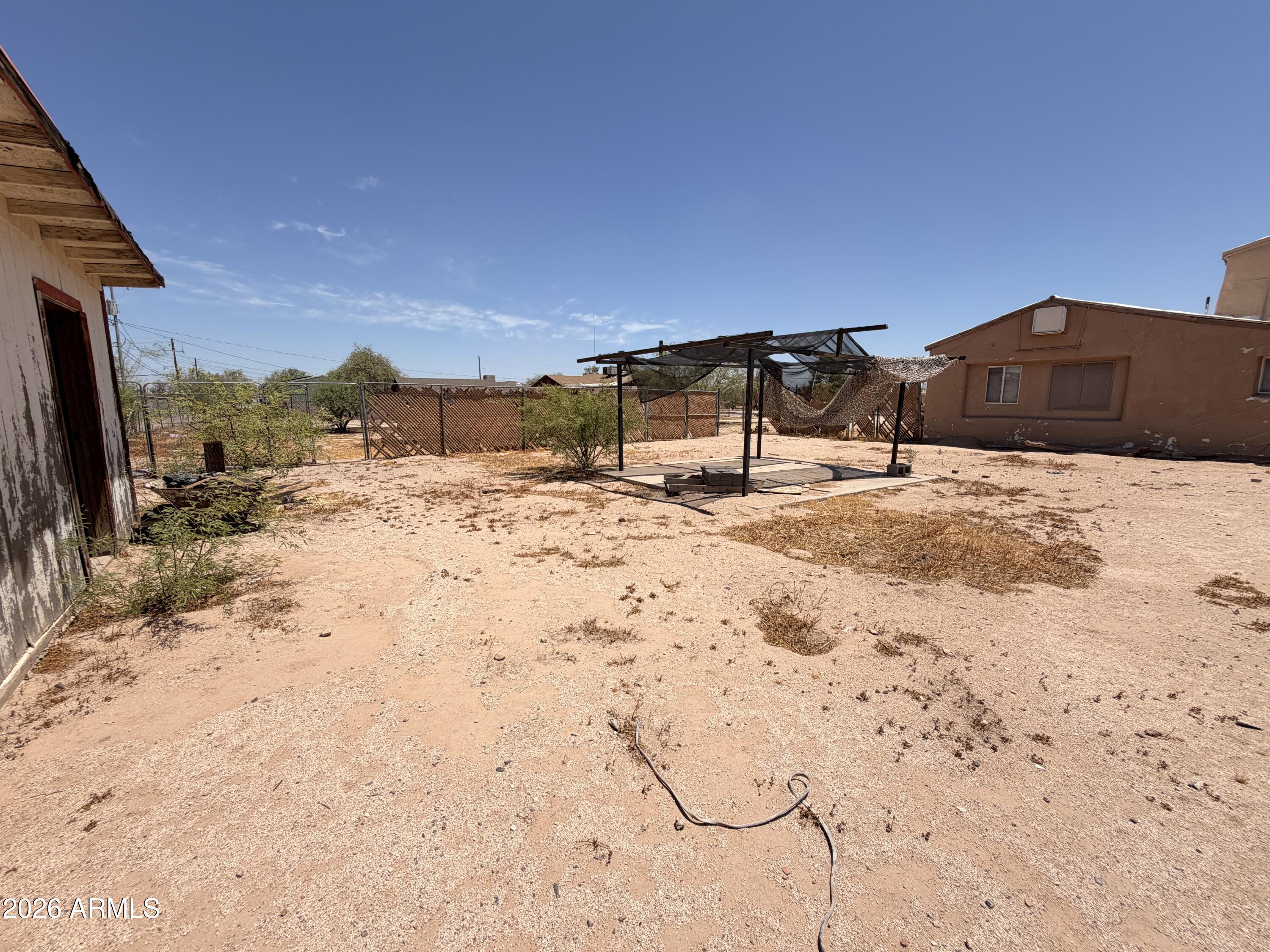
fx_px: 514
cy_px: 476
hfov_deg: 102.1
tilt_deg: -8.8
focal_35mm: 14
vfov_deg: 85.7
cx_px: 635
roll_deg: +0.3
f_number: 2.2
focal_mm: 2.22
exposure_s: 1/1534
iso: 25
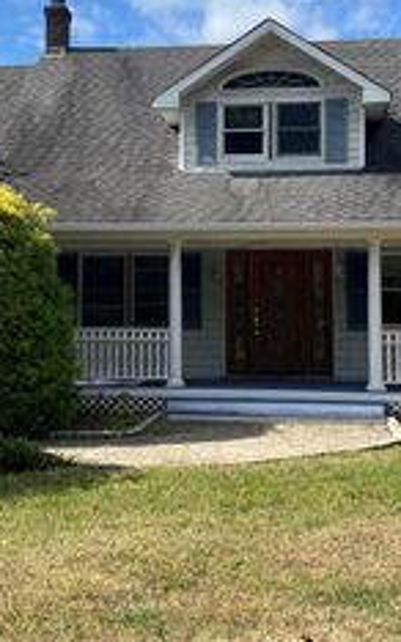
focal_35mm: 59
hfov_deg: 22.0
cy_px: 240
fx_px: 1033
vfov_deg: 34.4
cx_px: 173
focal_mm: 5.1
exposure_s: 1/2222
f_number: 1.6
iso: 50
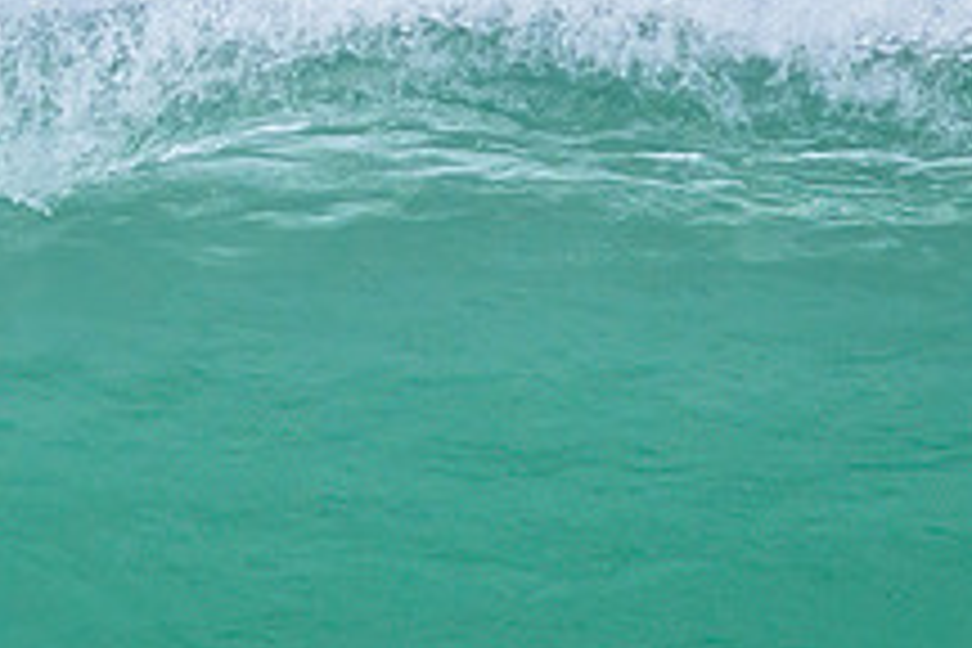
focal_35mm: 2956
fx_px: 79806
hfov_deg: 0.7
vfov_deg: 0.5
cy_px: 733
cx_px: -32
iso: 2500
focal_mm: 800
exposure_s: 1/1600
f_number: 11
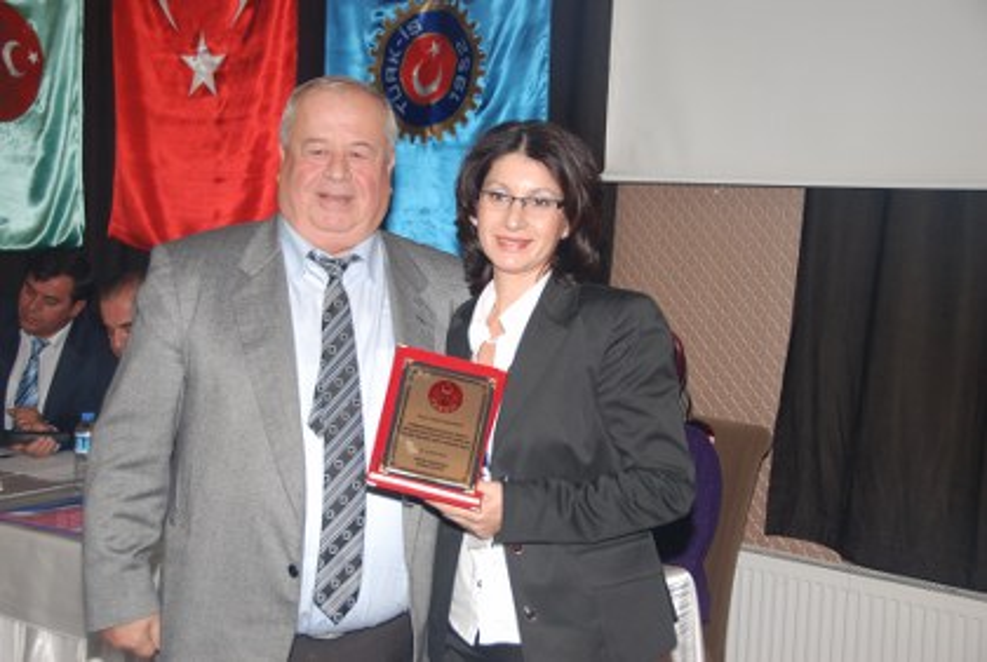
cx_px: 494
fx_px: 1442
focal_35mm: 52
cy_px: 331
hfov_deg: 37.8
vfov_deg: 25.9
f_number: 4.2
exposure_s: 1/60
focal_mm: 35
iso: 200
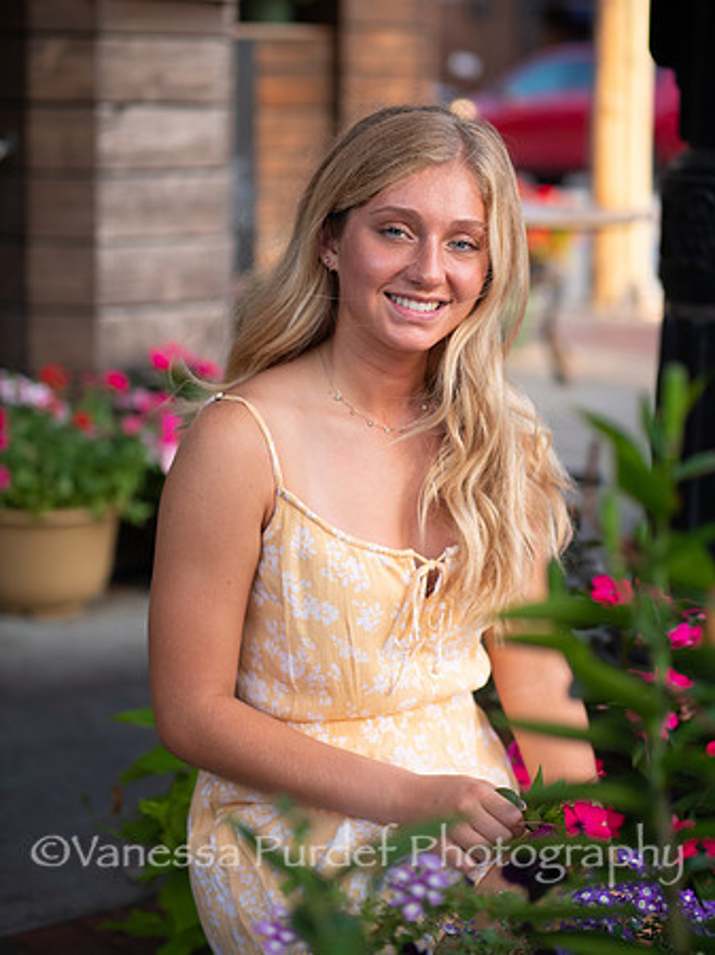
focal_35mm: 86
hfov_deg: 17.2
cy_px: 478
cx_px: 358
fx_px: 2371
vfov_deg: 22.8
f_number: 1.6
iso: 200
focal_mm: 43
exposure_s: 1/500
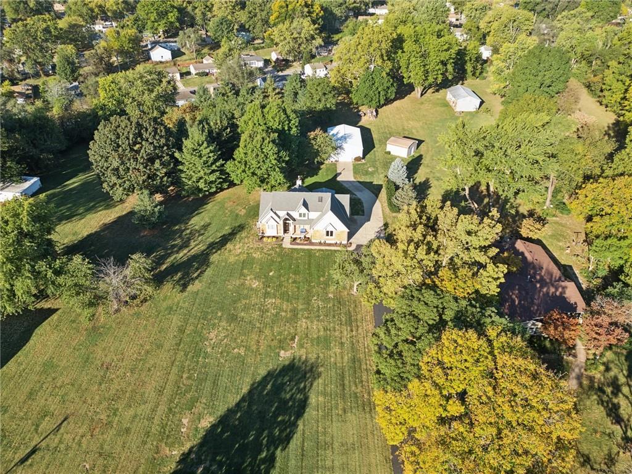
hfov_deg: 71.6
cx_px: 316
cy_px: 237
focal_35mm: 24
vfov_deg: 56.8
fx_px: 438
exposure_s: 1/1000
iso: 120
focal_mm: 6.72
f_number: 1.7
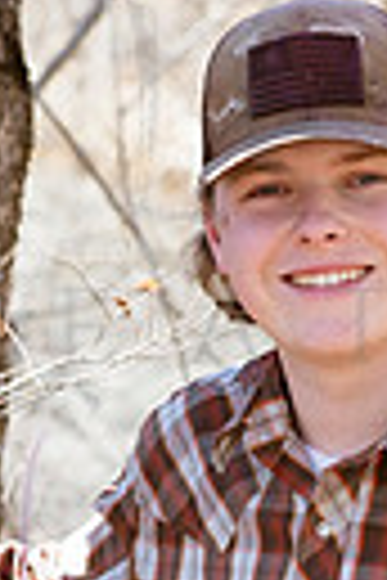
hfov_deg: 3.8
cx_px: 356
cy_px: 486
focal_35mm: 366
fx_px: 5901
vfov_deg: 5.6
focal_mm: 105
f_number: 8
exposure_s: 1/320
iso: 800
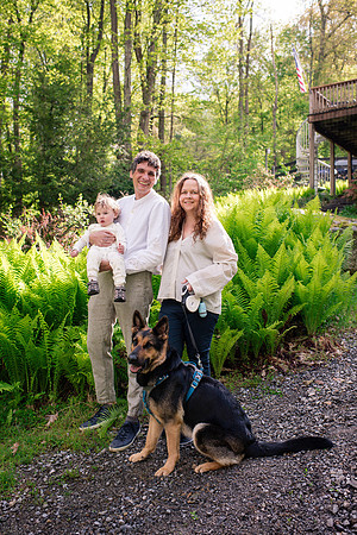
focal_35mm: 35
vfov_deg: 54.4
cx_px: 178
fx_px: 521
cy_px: 268
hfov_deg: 37.9
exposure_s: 1/1250
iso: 800
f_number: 4.5
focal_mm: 35
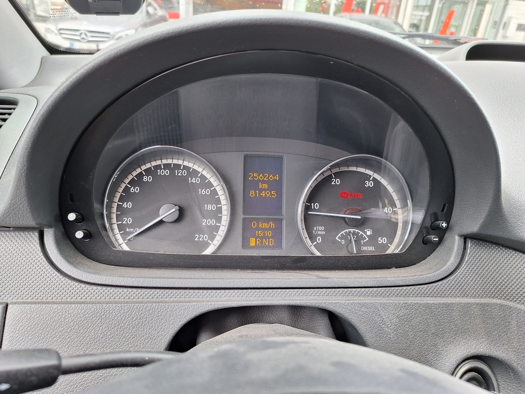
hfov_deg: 73.9
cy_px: 197
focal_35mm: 23
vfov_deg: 58.9
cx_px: 262
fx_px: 349
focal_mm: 5.54
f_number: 1.8
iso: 50
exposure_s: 1/100
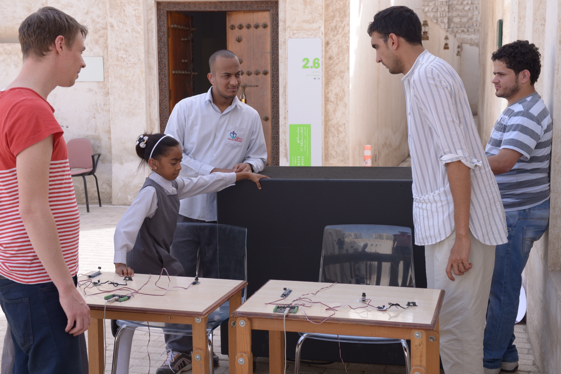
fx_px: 873
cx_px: 280
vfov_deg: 24.2
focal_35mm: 56
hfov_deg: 35.6
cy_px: 187
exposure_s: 1/125
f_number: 8
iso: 160
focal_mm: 56
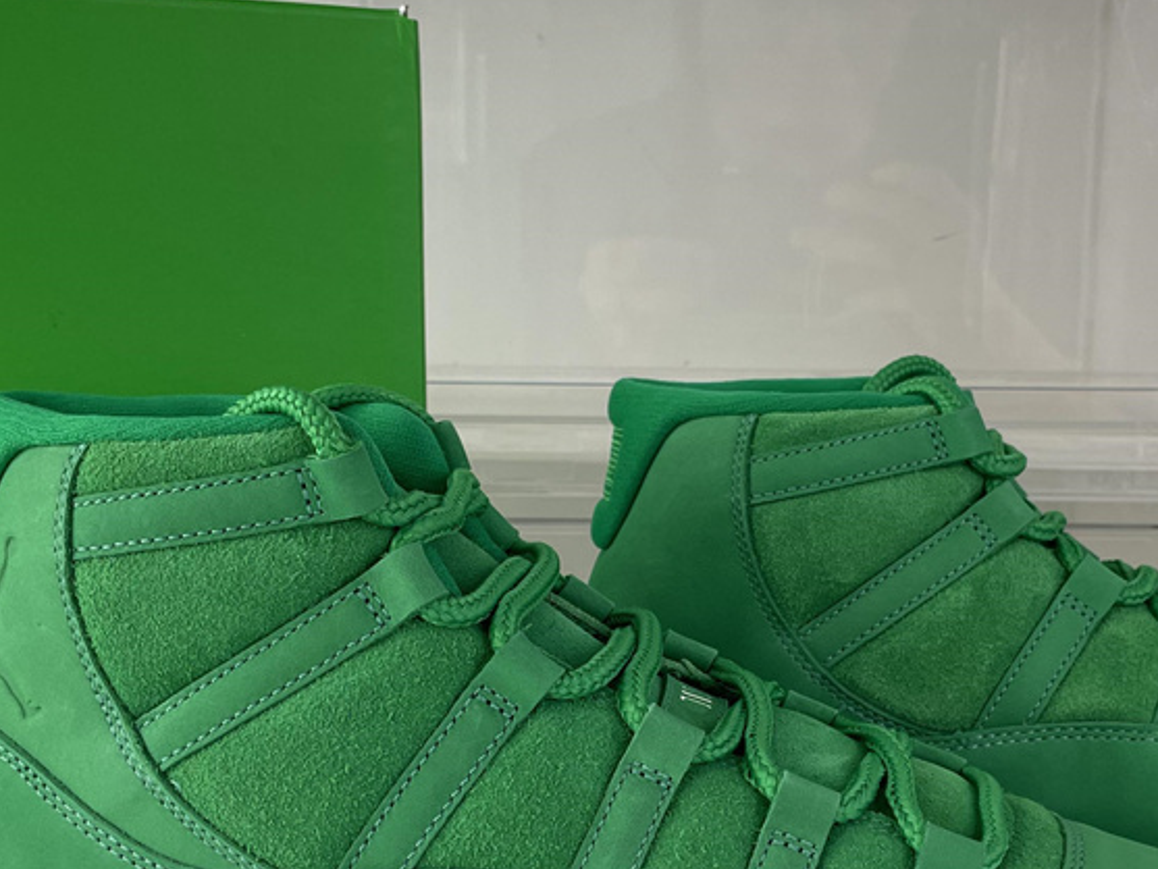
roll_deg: -0.3
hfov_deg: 34.2
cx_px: 711
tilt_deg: -9.8
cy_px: 611
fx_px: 1874
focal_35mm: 56
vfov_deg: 25.9
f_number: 1.6
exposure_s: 1/206
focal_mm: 4.2
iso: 32
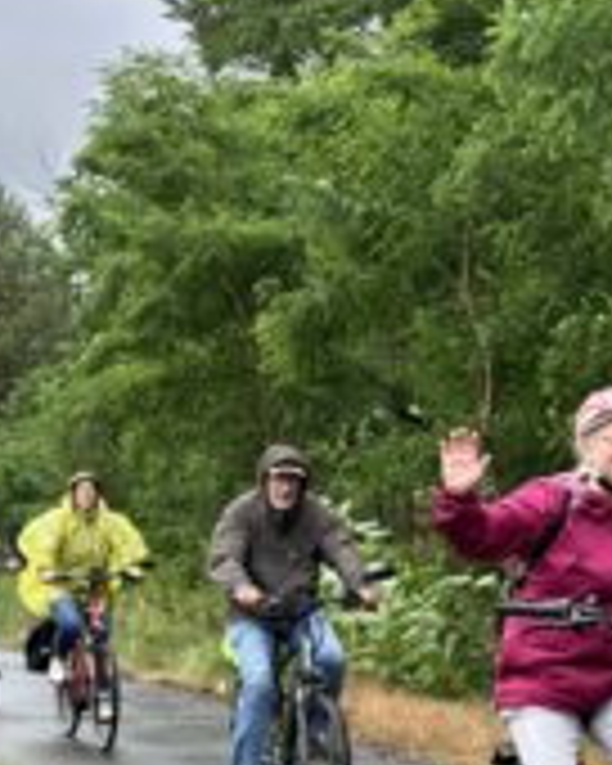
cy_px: 616
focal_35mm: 110
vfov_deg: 17.3
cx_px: 171
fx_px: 2491
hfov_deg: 14.0
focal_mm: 6.9
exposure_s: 1/368
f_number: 1.8
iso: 64
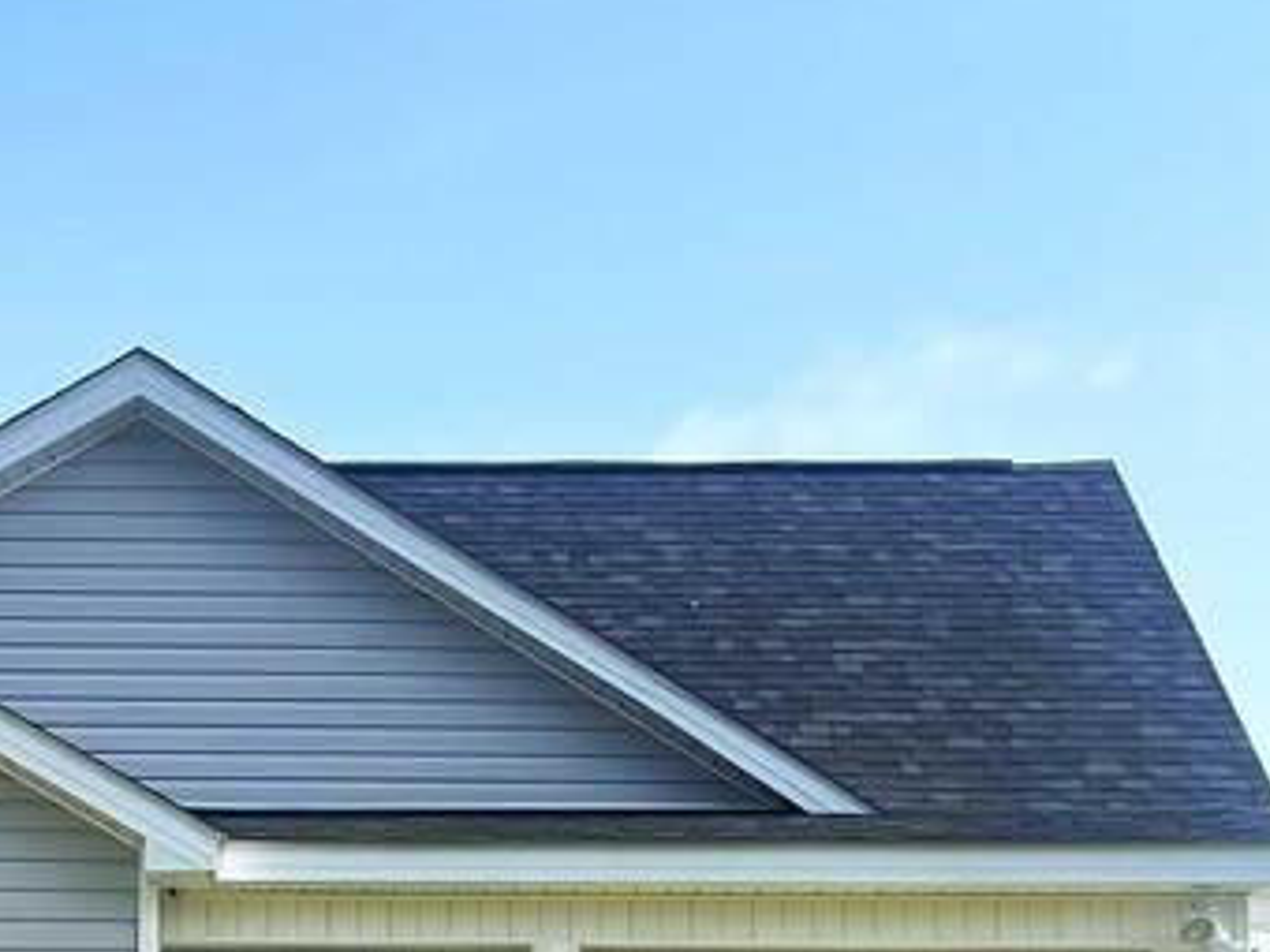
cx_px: 355
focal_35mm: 98
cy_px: 810
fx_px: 3595
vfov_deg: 15.0
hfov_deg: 19.9
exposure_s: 1/4016
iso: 50
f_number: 1.6
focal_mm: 5.1
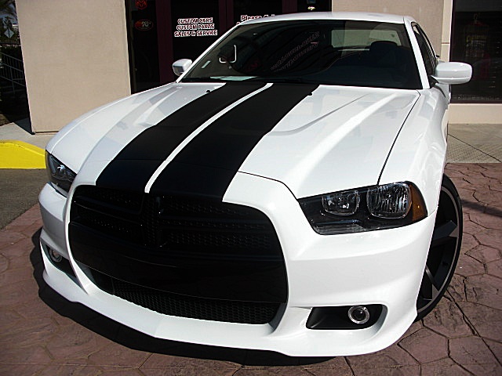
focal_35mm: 36
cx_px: 251
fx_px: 522
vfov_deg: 39.7
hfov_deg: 51.4
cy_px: 188
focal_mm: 6.3
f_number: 7.9
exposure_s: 1/250
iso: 50
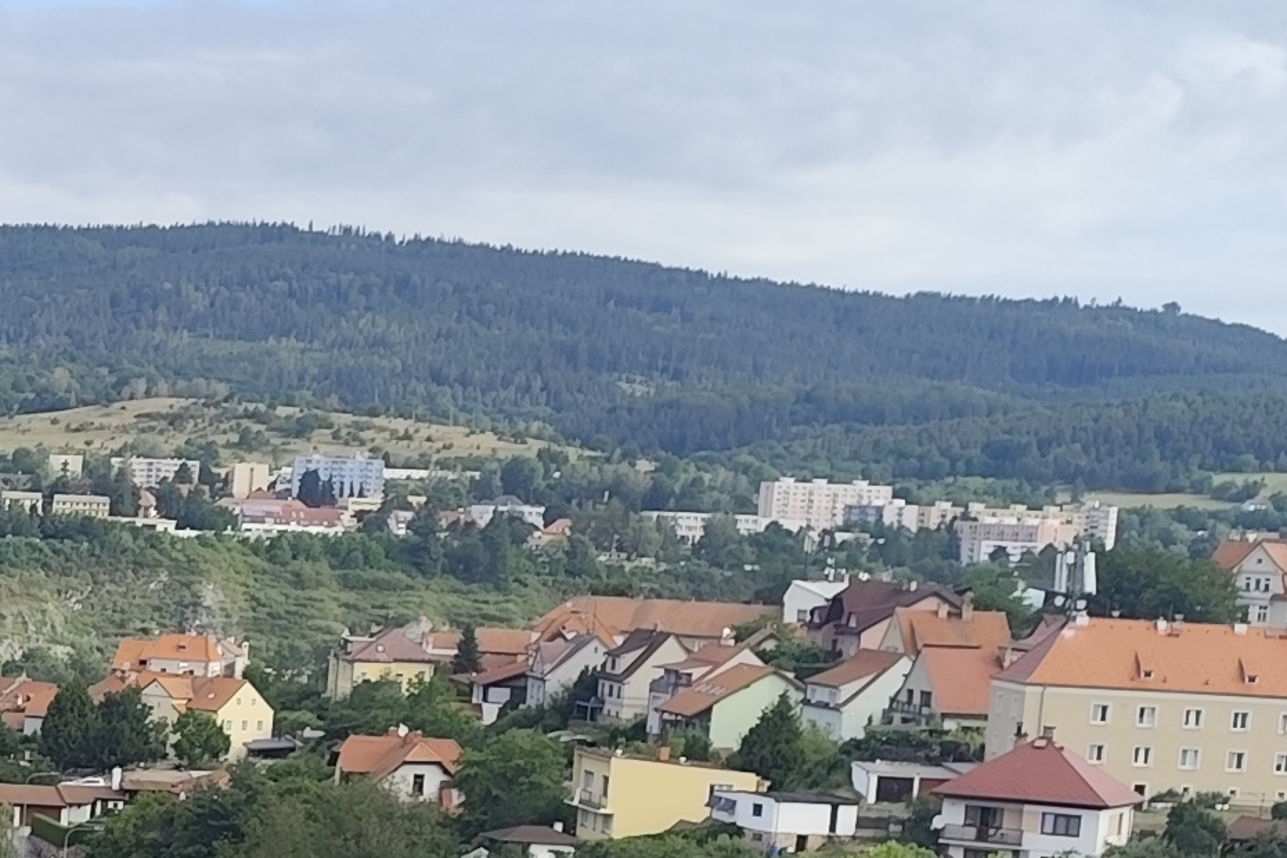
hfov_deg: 16.6
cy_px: 868
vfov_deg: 12.9
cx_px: -958
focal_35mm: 105
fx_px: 3753
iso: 50
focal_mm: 6.14
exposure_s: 1/442
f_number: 1.65
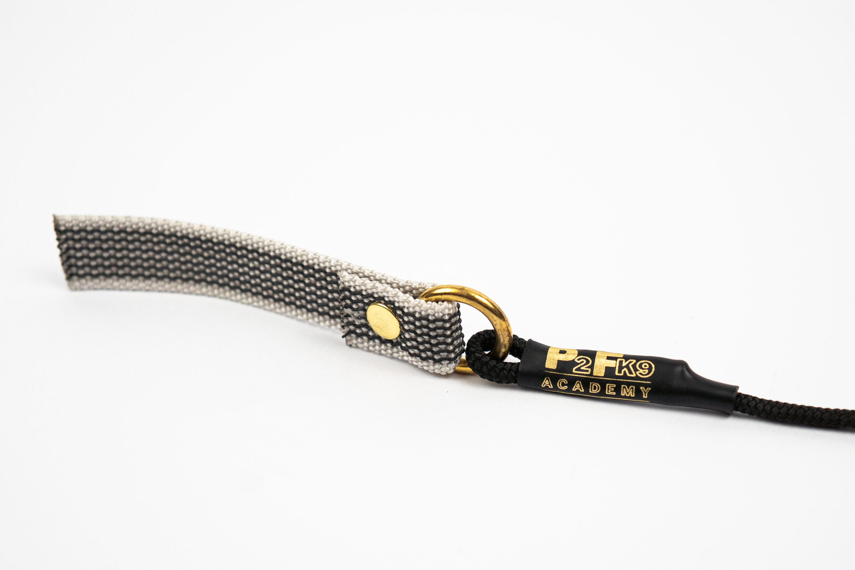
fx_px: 1591
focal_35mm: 67
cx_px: 428
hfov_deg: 30.1
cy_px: 285
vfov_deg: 20.3
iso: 500
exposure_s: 1/125
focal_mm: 45
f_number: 4
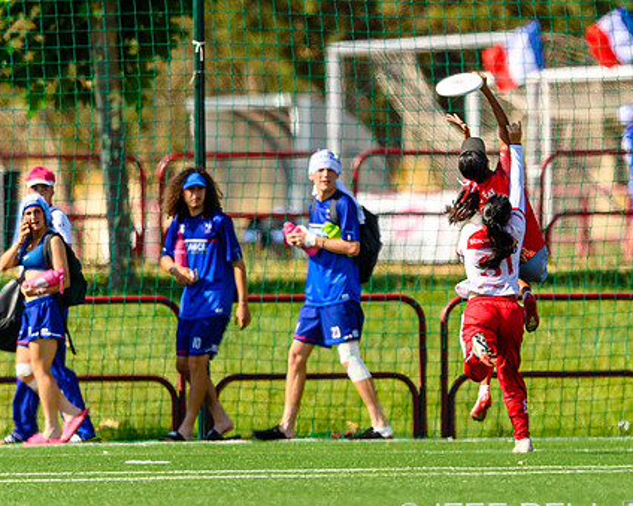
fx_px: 17007
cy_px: 254
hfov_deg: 2.1
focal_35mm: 908
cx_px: 478
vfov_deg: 1.7
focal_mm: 400
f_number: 3.2
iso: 100
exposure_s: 1/1600
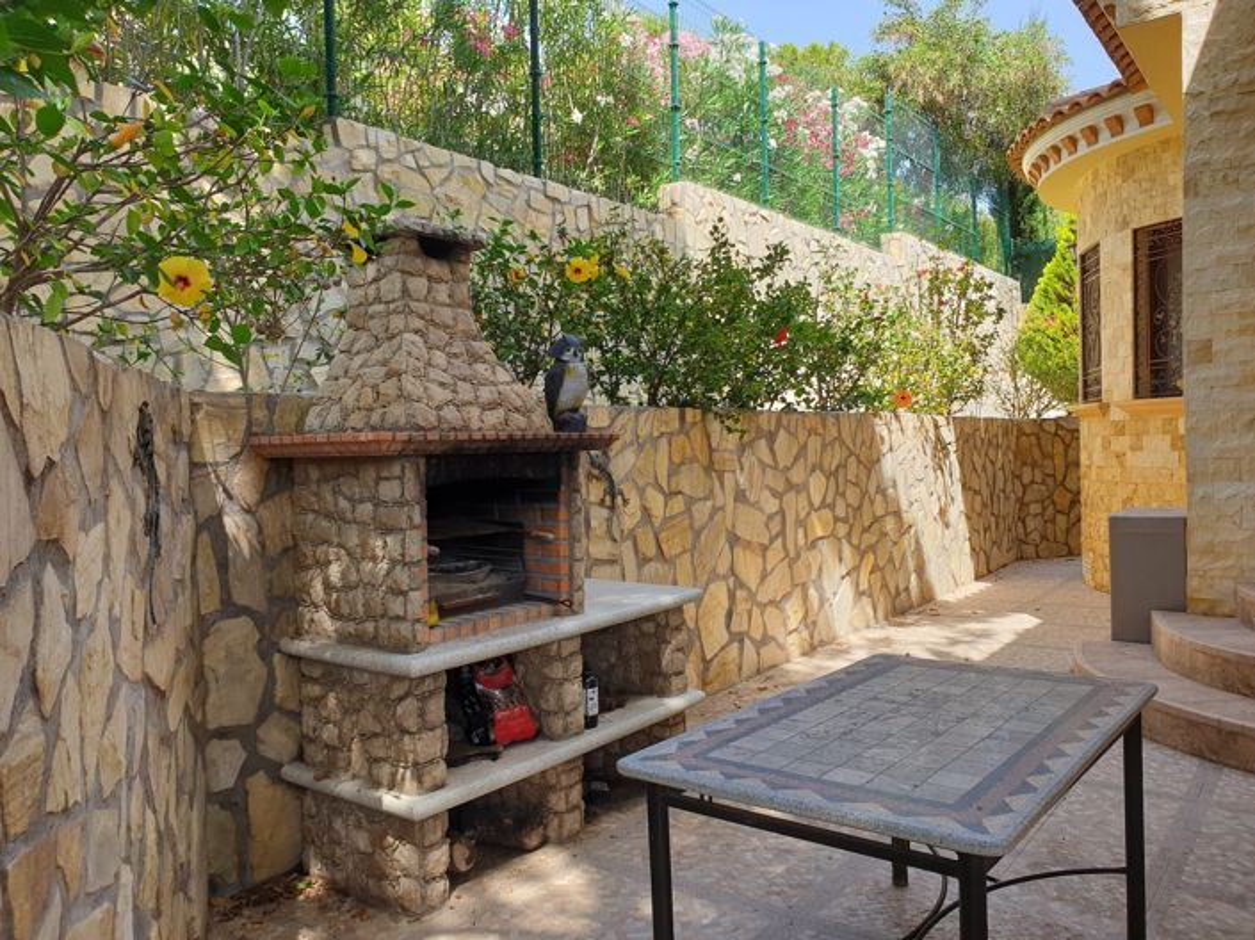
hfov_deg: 67.3
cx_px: 628
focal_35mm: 26
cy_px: 470
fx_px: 942
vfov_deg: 53.0
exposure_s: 1/404
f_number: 2.4
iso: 50
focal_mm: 4.3
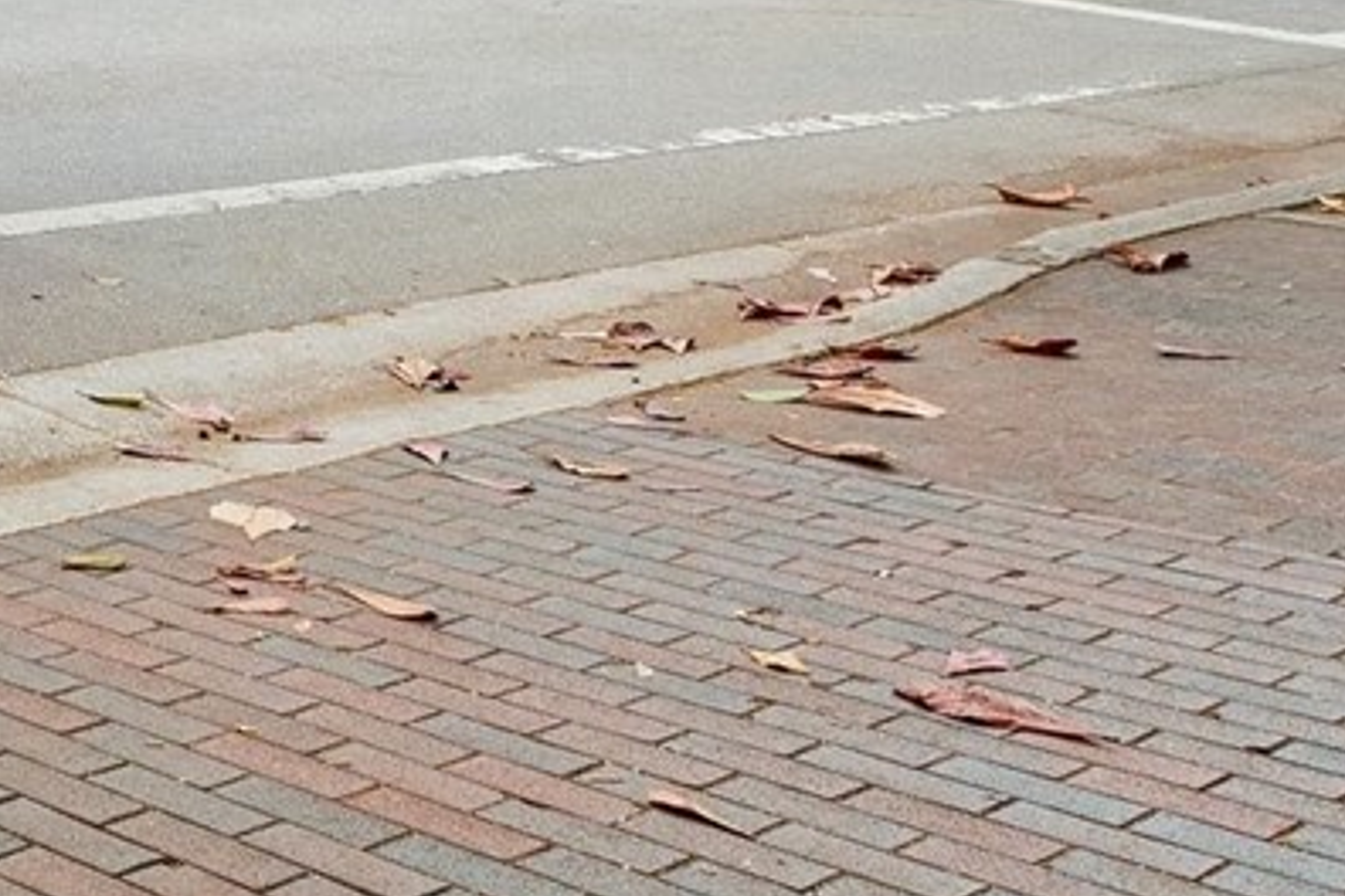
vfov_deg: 20.8
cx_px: -1043
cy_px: -241
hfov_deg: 21.9
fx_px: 2241
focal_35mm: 60
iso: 200
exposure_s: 1/15
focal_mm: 14
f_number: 8
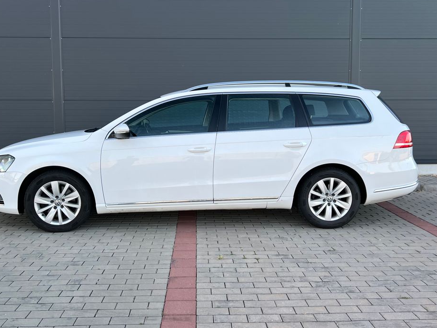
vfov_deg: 48.2
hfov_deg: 61.6
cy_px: 162
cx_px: 200
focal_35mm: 29
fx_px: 366
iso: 40
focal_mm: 5.7
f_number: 1.5
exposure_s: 1/197
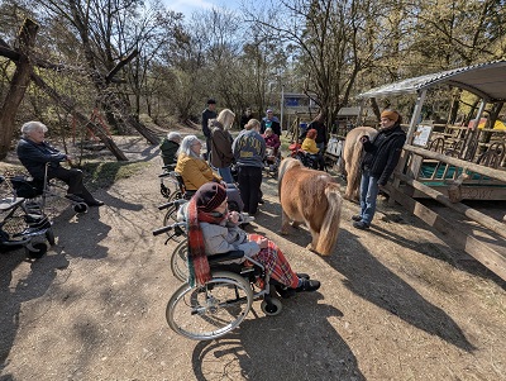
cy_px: 190
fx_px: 190
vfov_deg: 90.0
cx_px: 253
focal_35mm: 13
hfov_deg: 106.1
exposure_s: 1/1712
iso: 41
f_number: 2.2
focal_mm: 1.95
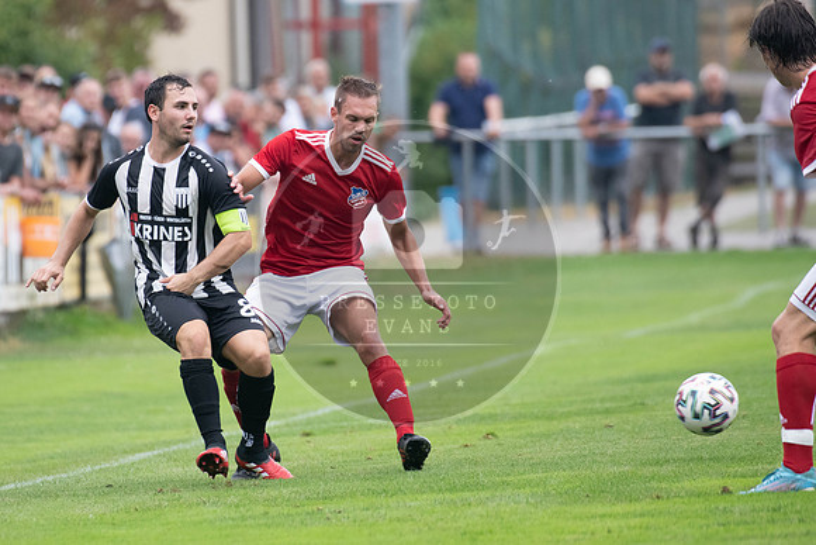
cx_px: 312
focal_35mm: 520
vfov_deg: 2.6
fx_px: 11781
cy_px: 242
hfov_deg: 4.0
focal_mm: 410
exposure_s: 1/1600
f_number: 5.6
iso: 1600
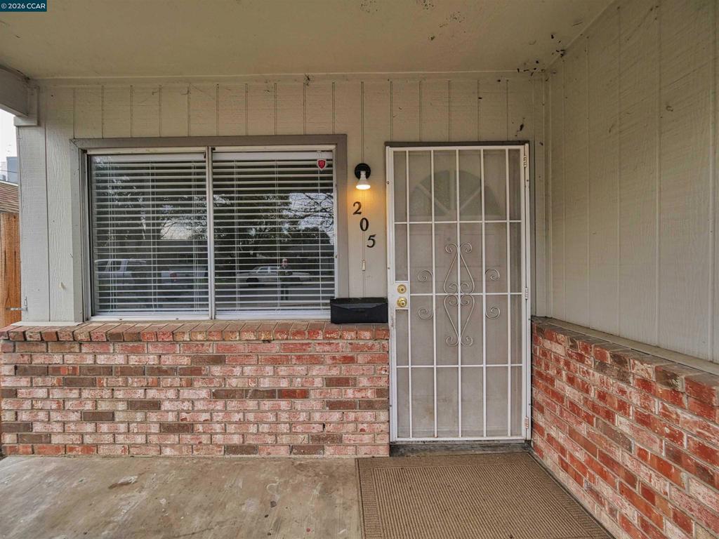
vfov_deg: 85.7
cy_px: 270
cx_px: 360
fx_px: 291
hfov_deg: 102.1
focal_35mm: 14
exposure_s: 1/200
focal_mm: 7
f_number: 5
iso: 125
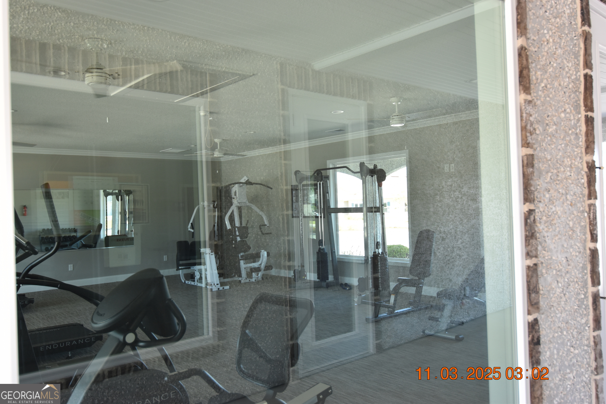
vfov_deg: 43.6
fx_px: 505
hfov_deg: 61.9
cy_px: 202
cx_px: 303
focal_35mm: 30
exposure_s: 1/250
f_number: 2.8
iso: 400
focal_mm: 20
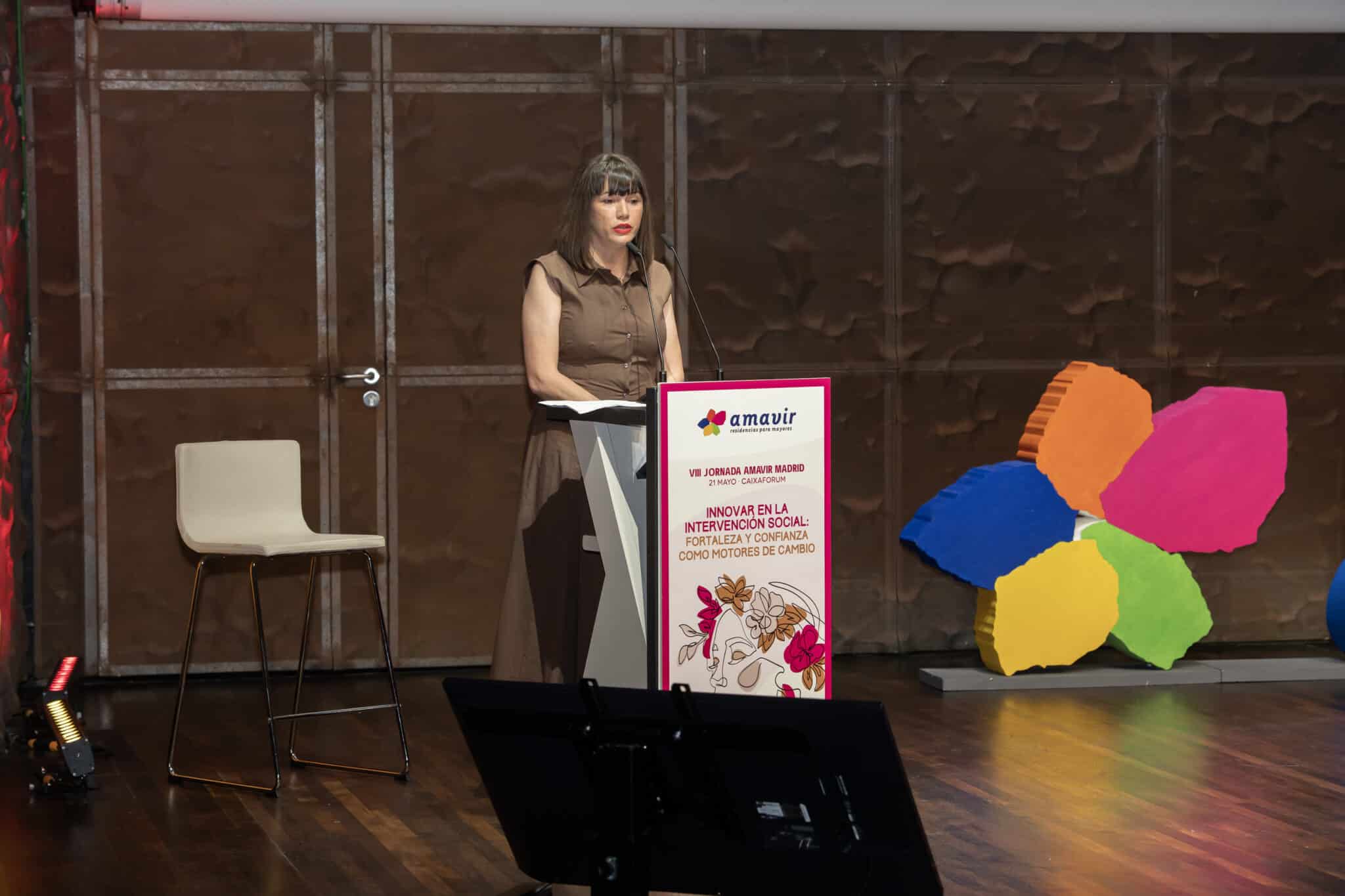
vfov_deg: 13.0
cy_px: 448
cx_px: 672
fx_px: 3922
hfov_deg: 19.5
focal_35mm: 105
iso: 500
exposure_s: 1/200
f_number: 5
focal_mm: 105
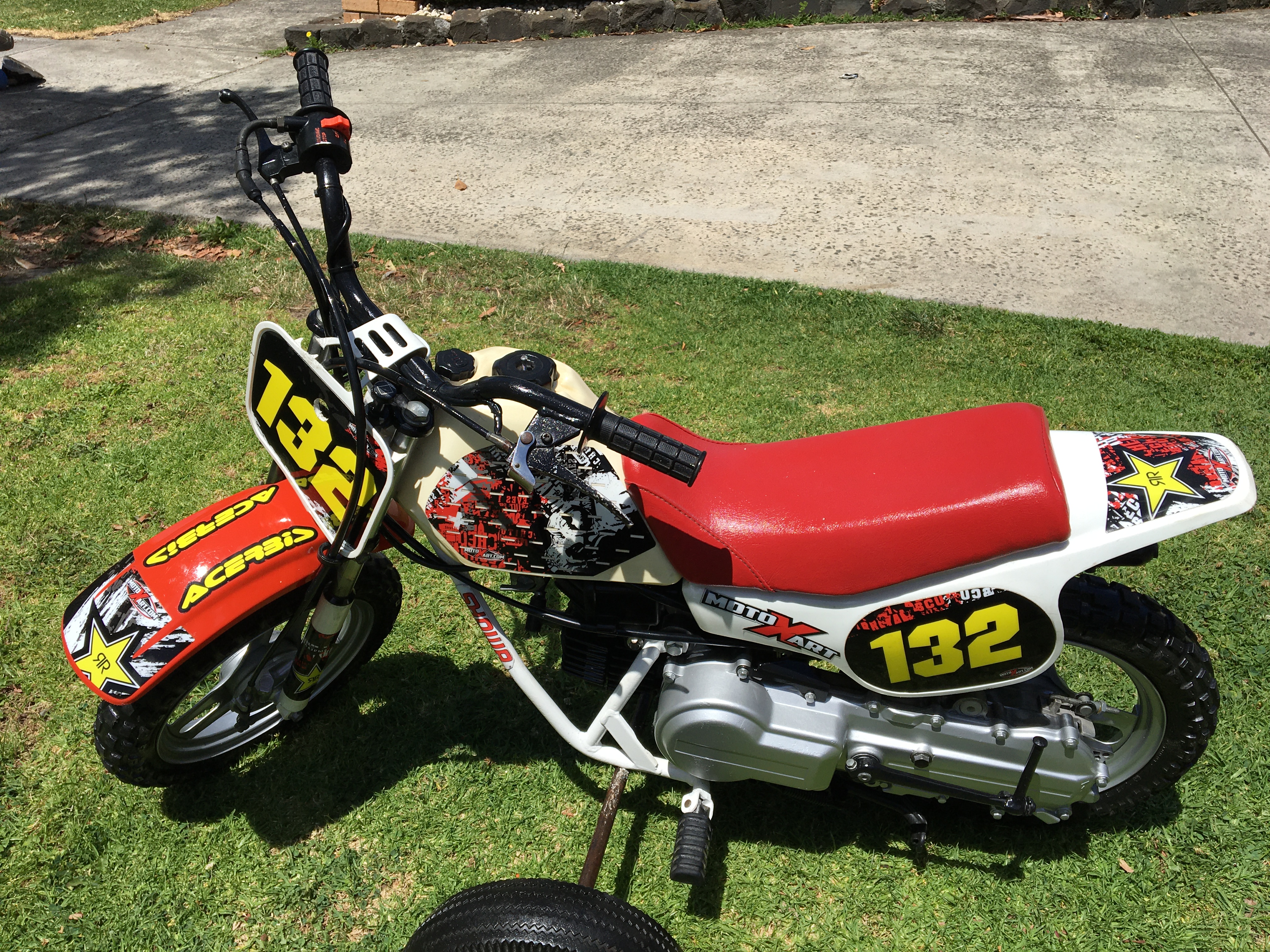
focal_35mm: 29
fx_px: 1064
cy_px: 476
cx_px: 635
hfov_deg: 61.7
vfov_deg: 48.2
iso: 25
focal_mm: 4.15
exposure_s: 1/2404
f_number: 2.2
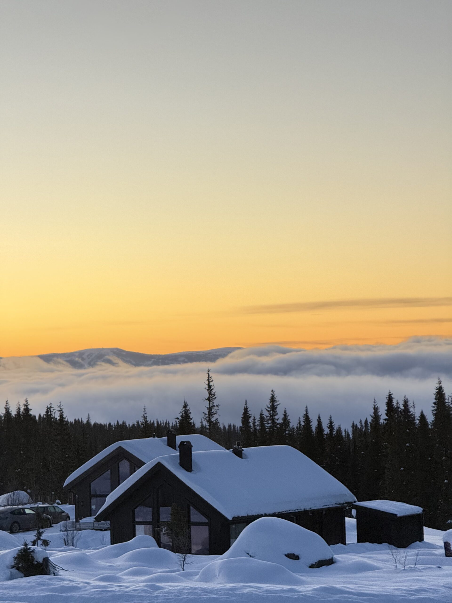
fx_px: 2089
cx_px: 226
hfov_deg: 12.3
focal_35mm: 120
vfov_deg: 16.4
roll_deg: +0.9
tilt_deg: +2.6
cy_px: 302
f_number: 2.8
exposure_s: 1/80
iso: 500
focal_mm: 15.66
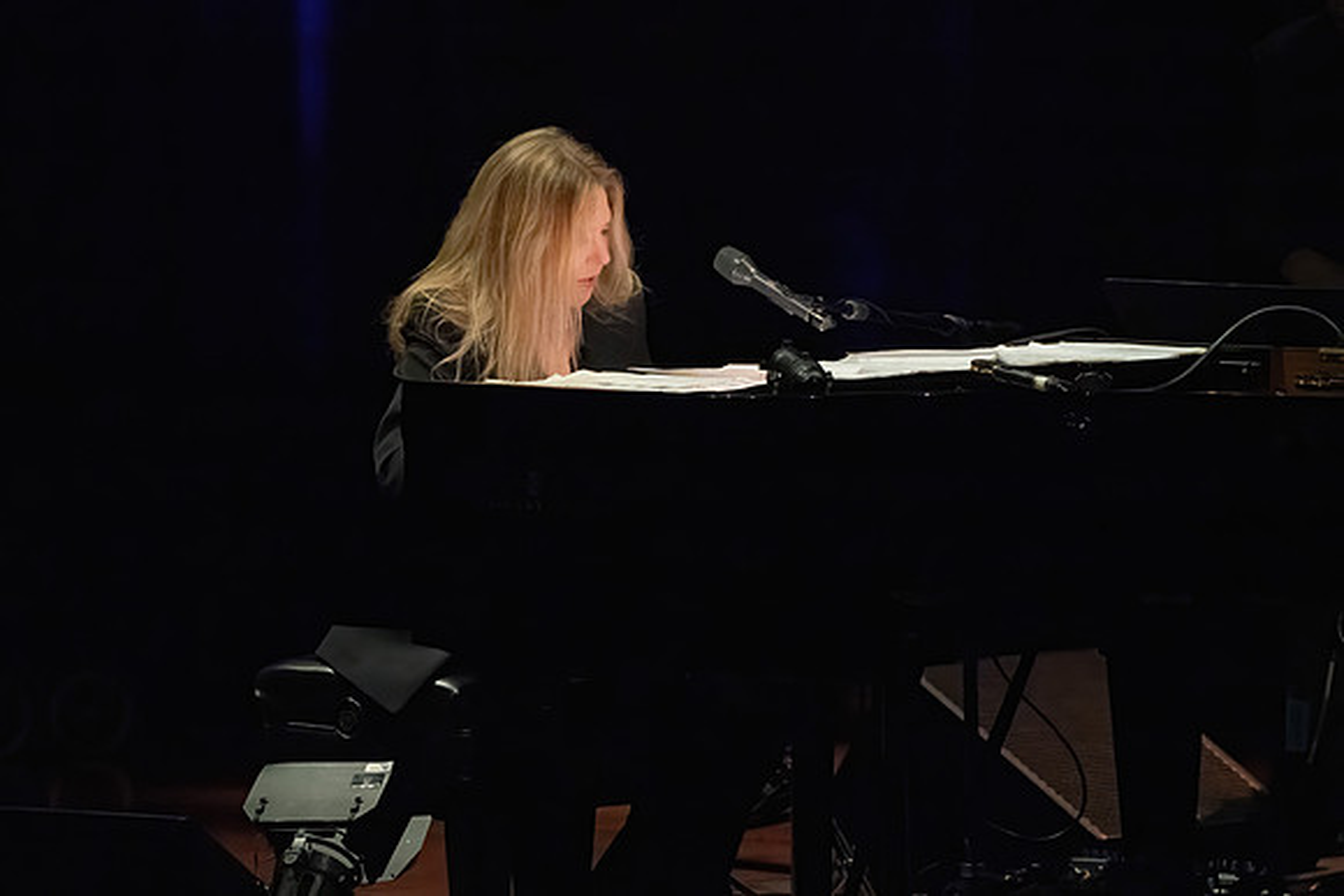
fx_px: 16931
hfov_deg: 4.5
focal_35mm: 453
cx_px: 664
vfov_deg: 3.0
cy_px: 421
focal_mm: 400
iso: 20000
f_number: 8
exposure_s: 1/320
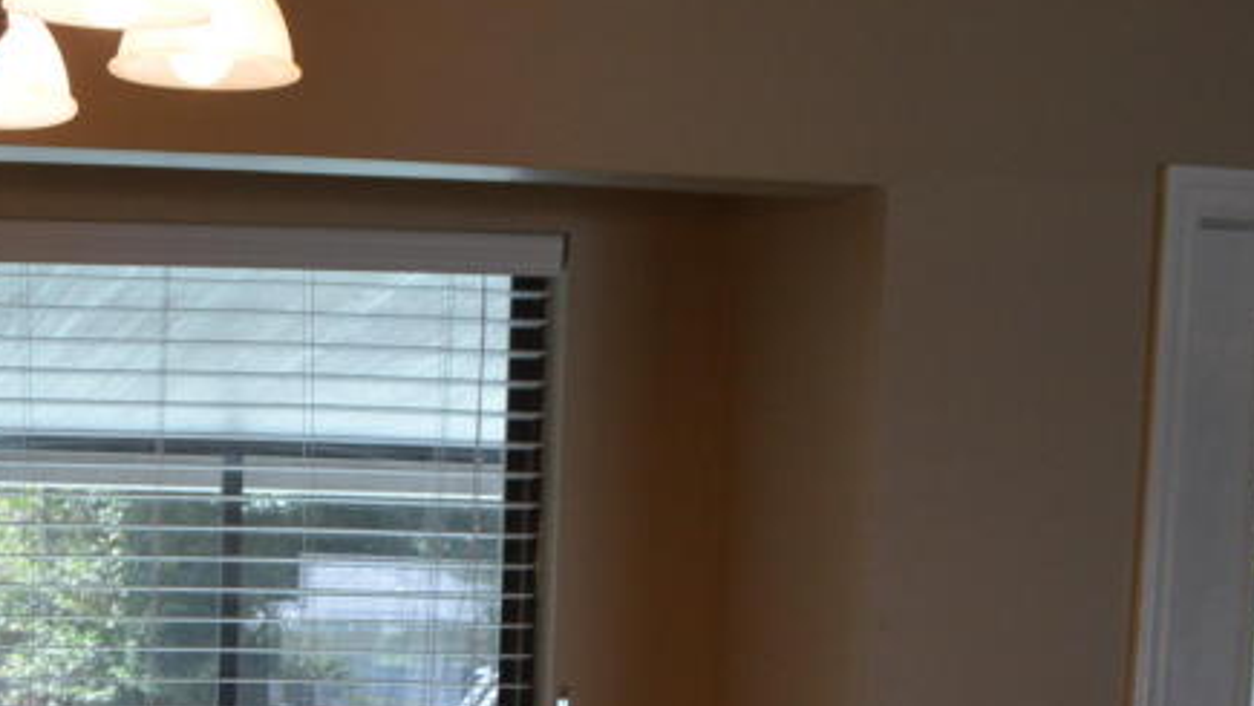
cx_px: -108
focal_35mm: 75
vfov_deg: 15.2
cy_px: 977
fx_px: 2495
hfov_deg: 26.2
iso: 400
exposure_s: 1/125
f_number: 5.6
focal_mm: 18
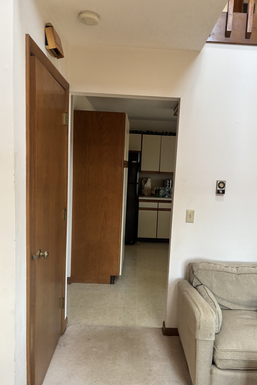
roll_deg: -4.2
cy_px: 199
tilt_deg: -6.2
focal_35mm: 28
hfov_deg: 46.3
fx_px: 300
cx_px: 143
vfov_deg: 65.5
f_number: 1.6
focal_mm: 5.96
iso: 125
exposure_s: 1/96
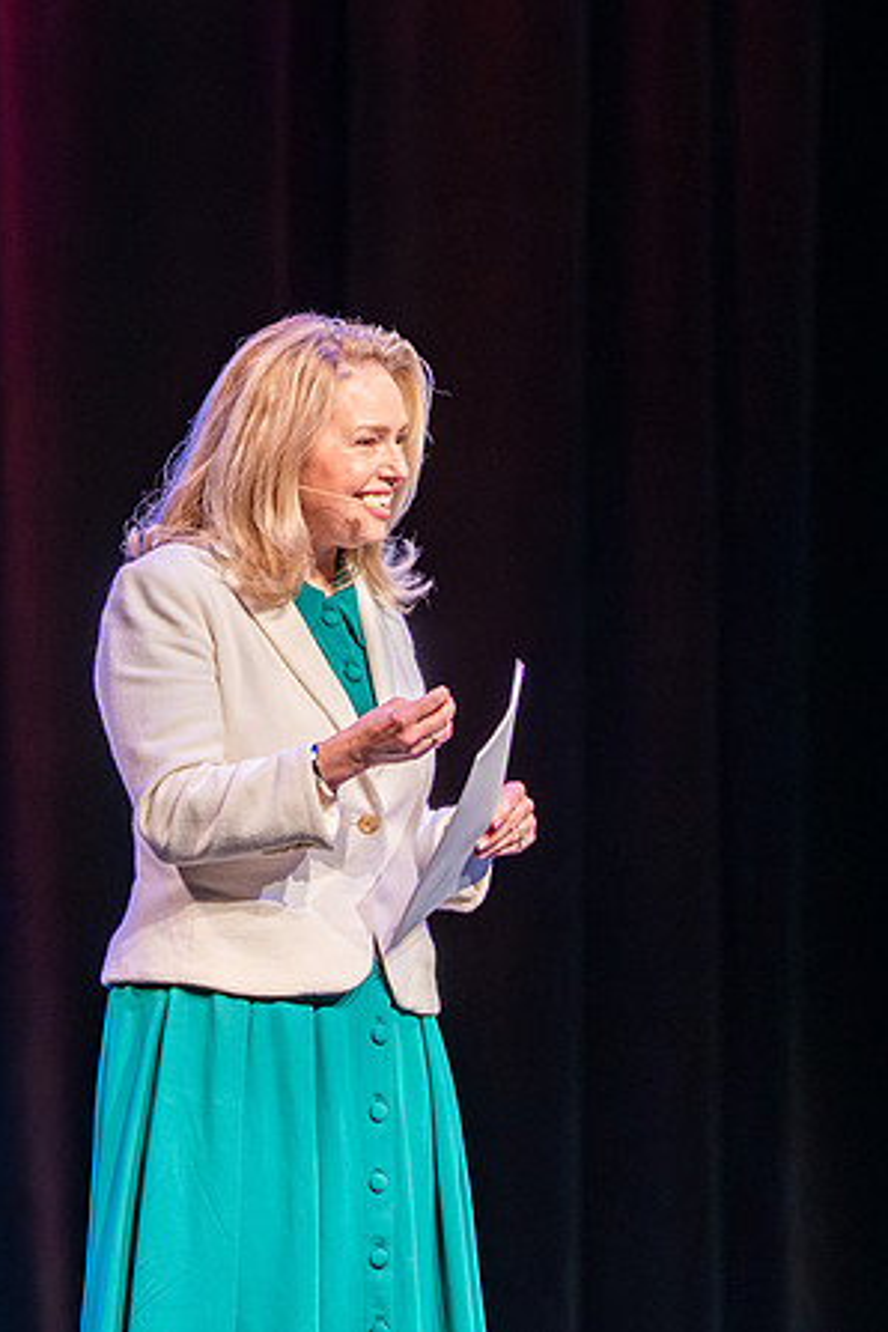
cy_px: 214
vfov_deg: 4.1
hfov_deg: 2.7
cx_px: 300
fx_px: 18684
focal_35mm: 505
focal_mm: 200
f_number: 2.8
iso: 500
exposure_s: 1/160
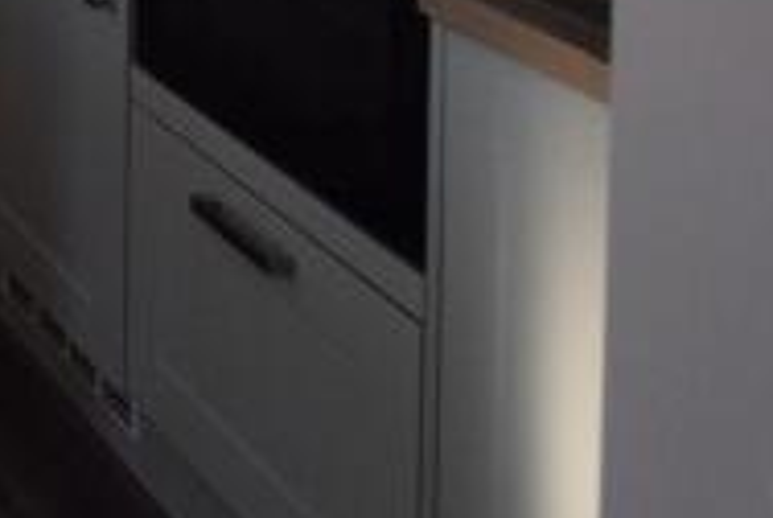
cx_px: -798
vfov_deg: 13.0
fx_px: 1929
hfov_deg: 16.7
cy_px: -565
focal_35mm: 90
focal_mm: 11
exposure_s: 1/200
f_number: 7.1
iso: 400
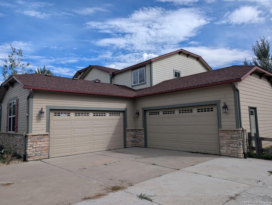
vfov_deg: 55.0
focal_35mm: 25
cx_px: 132
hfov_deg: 69.3
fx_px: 197
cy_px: 100
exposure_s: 1/1672
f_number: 1.68
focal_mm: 6.9
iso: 22
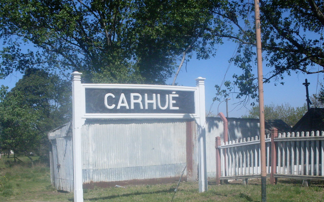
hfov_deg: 40.3
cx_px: 156
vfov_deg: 25.6
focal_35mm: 50
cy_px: 148
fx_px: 442
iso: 80
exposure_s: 1/350
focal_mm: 6.3
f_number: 8.4
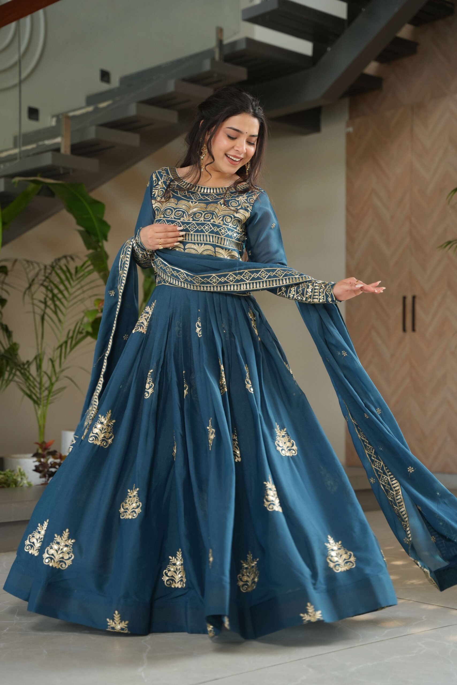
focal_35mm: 59
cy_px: 342
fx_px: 1119
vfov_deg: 34.0
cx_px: 228
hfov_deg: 23.1
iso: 800
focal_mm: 58.8
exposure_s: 1/200
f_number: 3.2
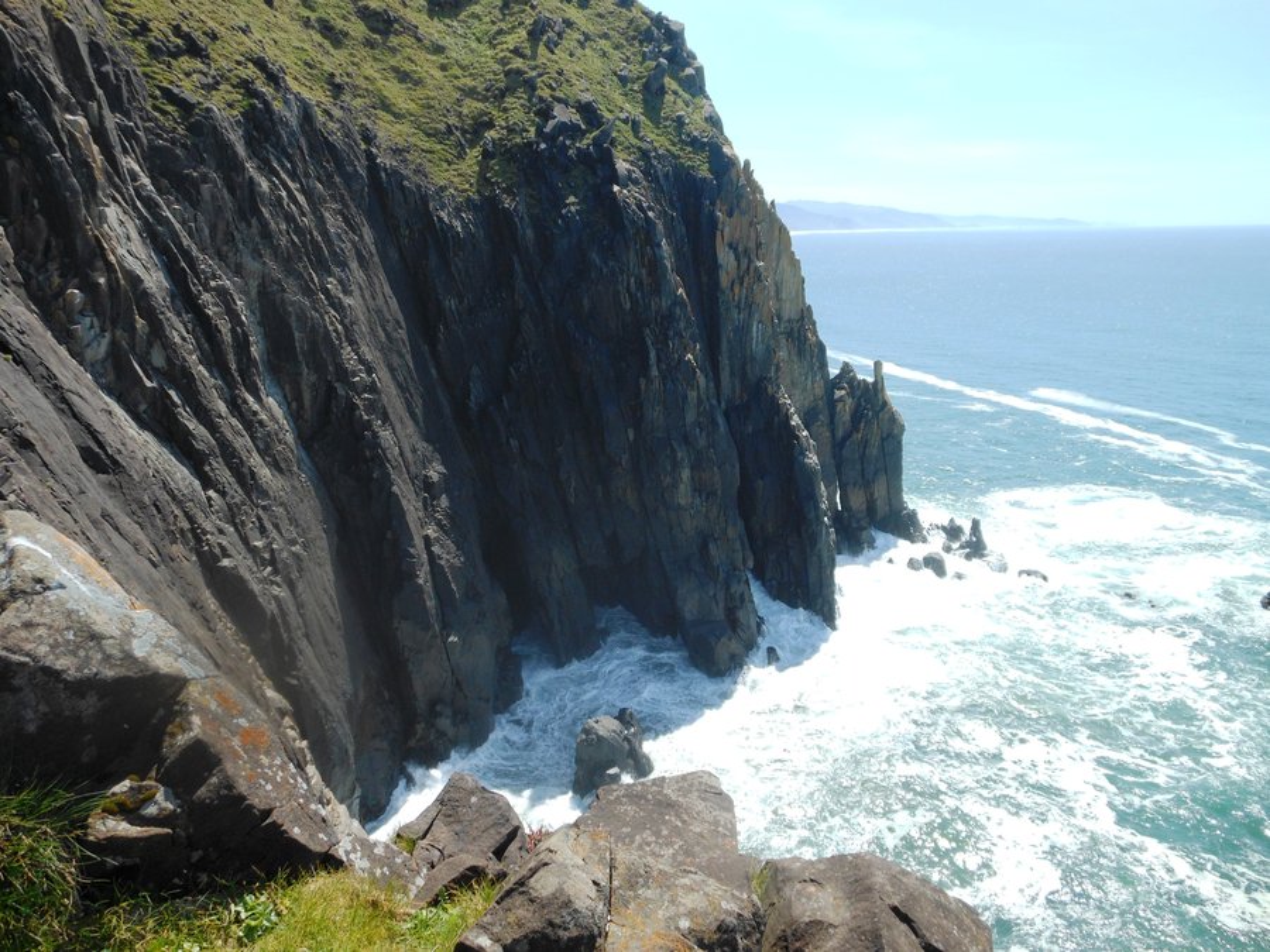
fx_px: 917
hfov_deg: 69.4
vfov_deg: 54.9
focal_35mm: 25
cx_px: 635
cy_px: 476
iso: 80
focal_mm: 4.5
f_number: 3.2
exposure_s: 1/640
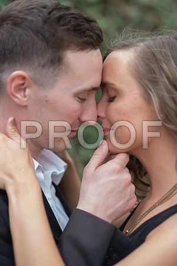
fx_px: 627
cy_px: 133
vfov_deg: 23.9
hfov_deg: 16.1
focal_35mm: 85
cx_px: 88
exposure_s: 1/320
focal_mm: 85
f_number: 2.8
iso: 320
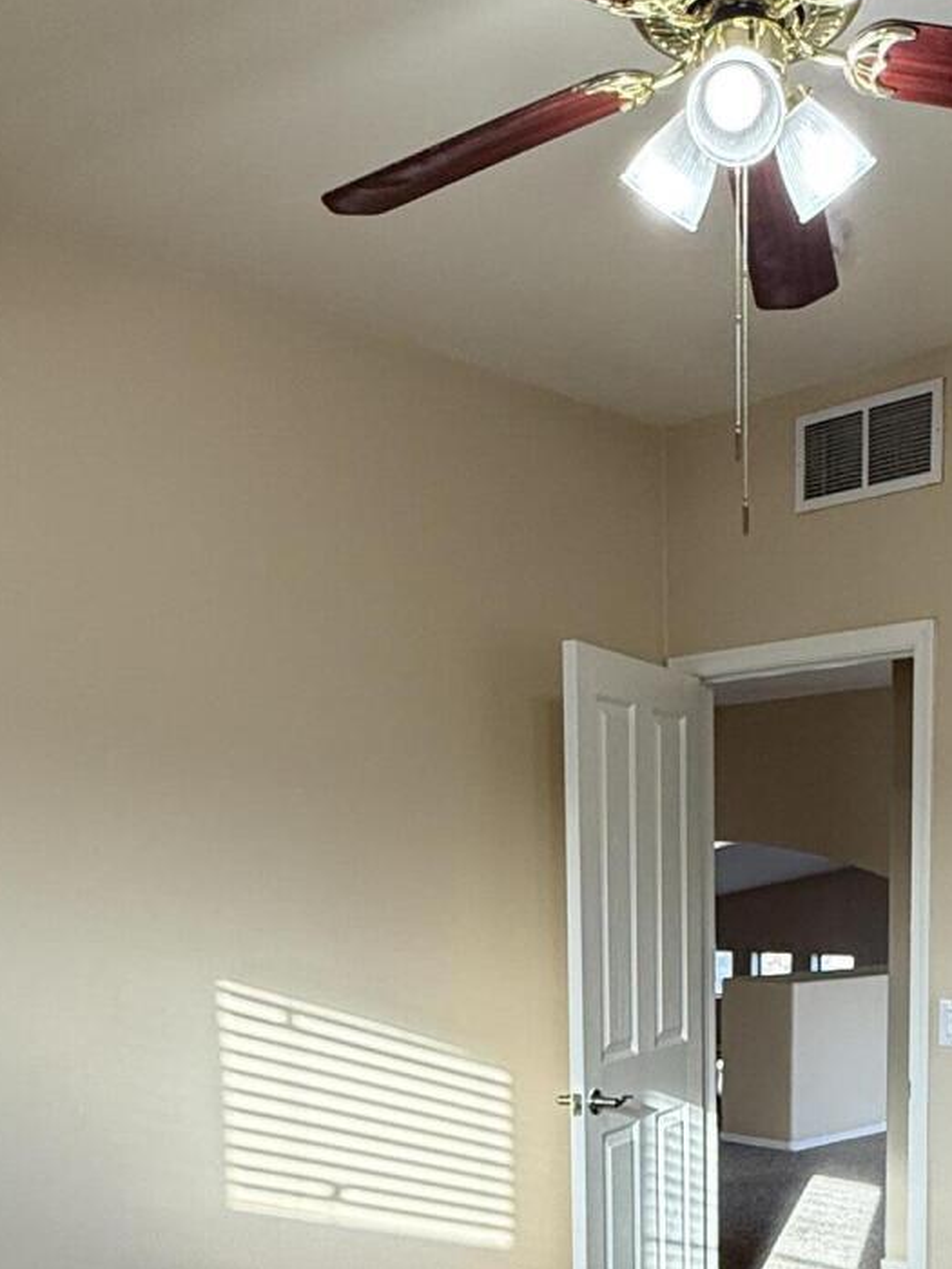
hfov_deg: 35.5
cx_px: 651
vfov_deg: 44.0
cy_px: 1059
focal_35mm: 40
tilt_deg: -4.8
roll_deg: -0.5
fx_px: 1467
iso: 125
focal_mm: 2.22
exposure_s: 1/120
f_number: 2.2
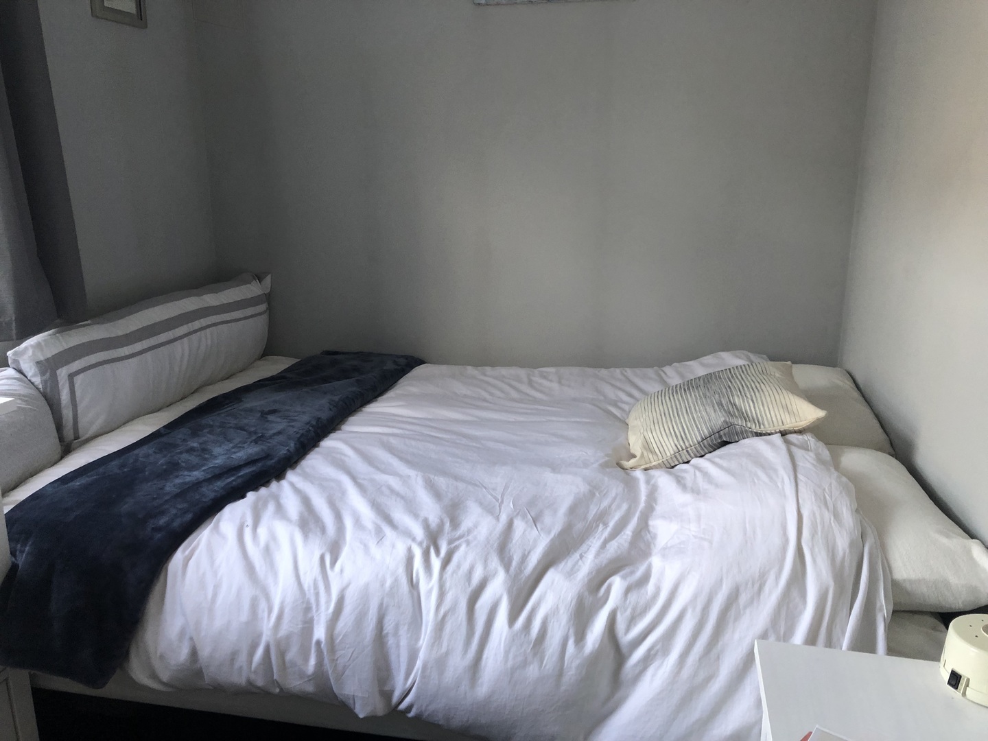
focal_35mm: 28
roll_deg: -1.1
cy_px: 370
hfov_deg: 63.4
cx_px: 494
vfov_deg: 49.7
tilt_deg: -13.1
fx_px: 799
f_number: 1.8
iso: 40
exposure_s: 1/15
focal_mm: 4
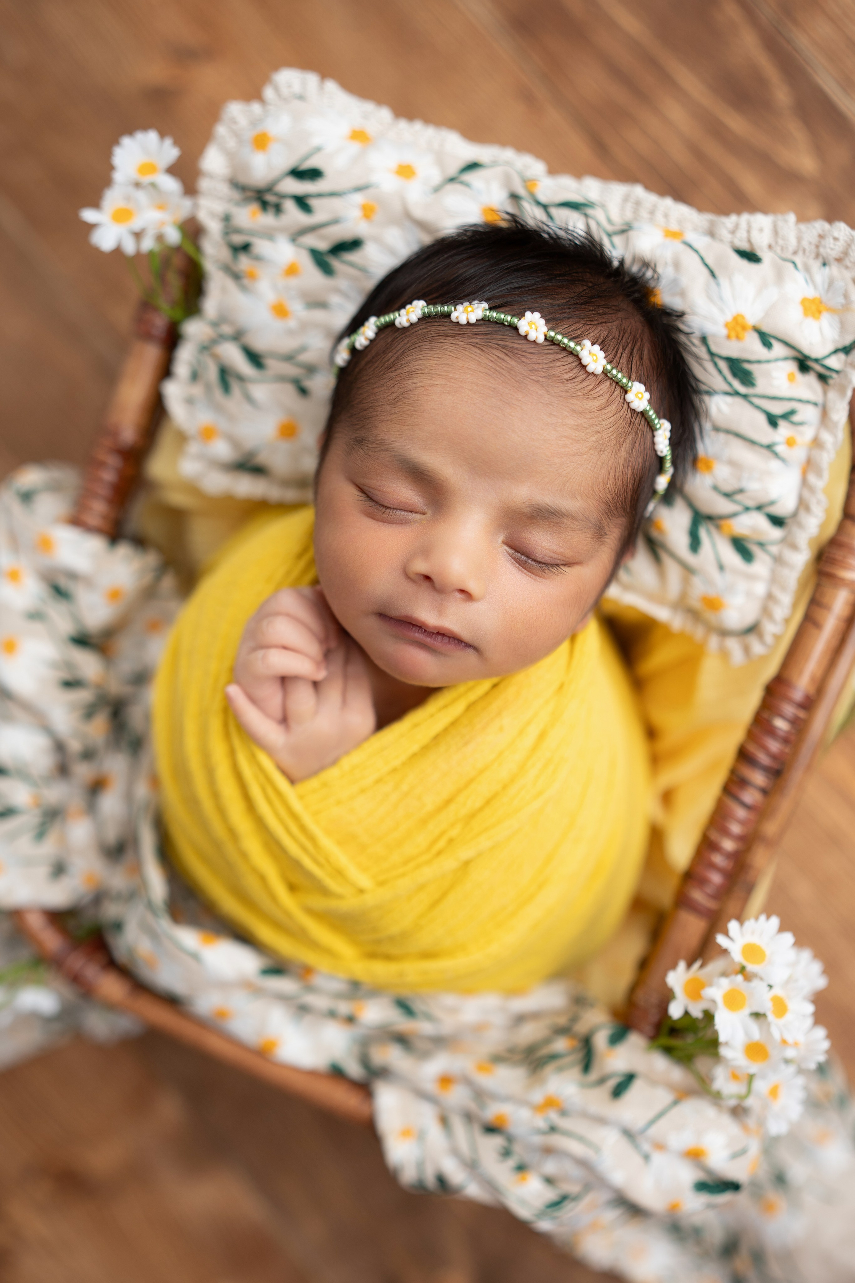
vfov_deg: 54.4
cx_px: 428
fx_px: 1247
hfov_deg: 37.9
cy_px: 642
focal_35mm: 35
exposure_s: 1/200
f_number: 2.2
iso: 100
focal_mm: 35
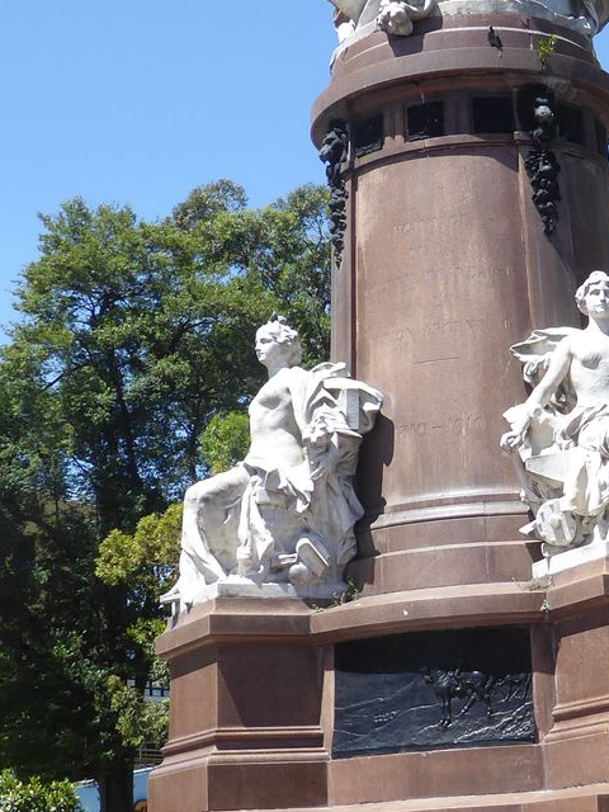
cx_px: 491
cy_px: 353
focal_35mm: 90
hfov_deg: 16.3
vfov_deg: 21.8
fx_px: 2111
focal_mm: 6.3
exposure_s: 1/500
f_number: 3.7
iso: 80
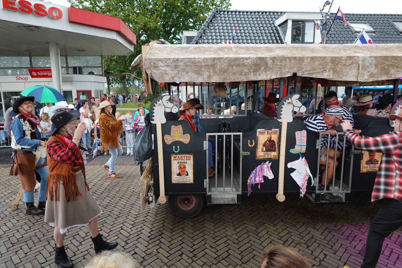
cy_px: 134
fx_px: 268
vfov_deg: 53.1
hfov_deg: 73.7
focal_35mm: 24
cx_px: 201
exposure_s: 1/250
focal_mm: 9
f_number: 2.8
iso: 250
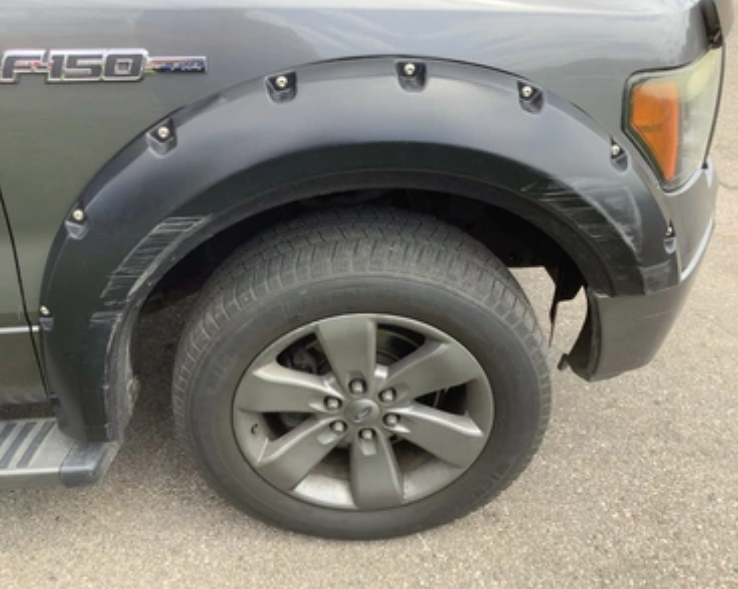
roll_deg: +0.7
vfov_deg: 44.5
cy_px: 293
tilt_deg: -33.2
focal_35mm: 33
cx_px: 338
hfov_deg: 54.2
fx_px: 720
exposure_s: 1/210
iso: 25
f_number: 2.4
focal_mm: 3.3
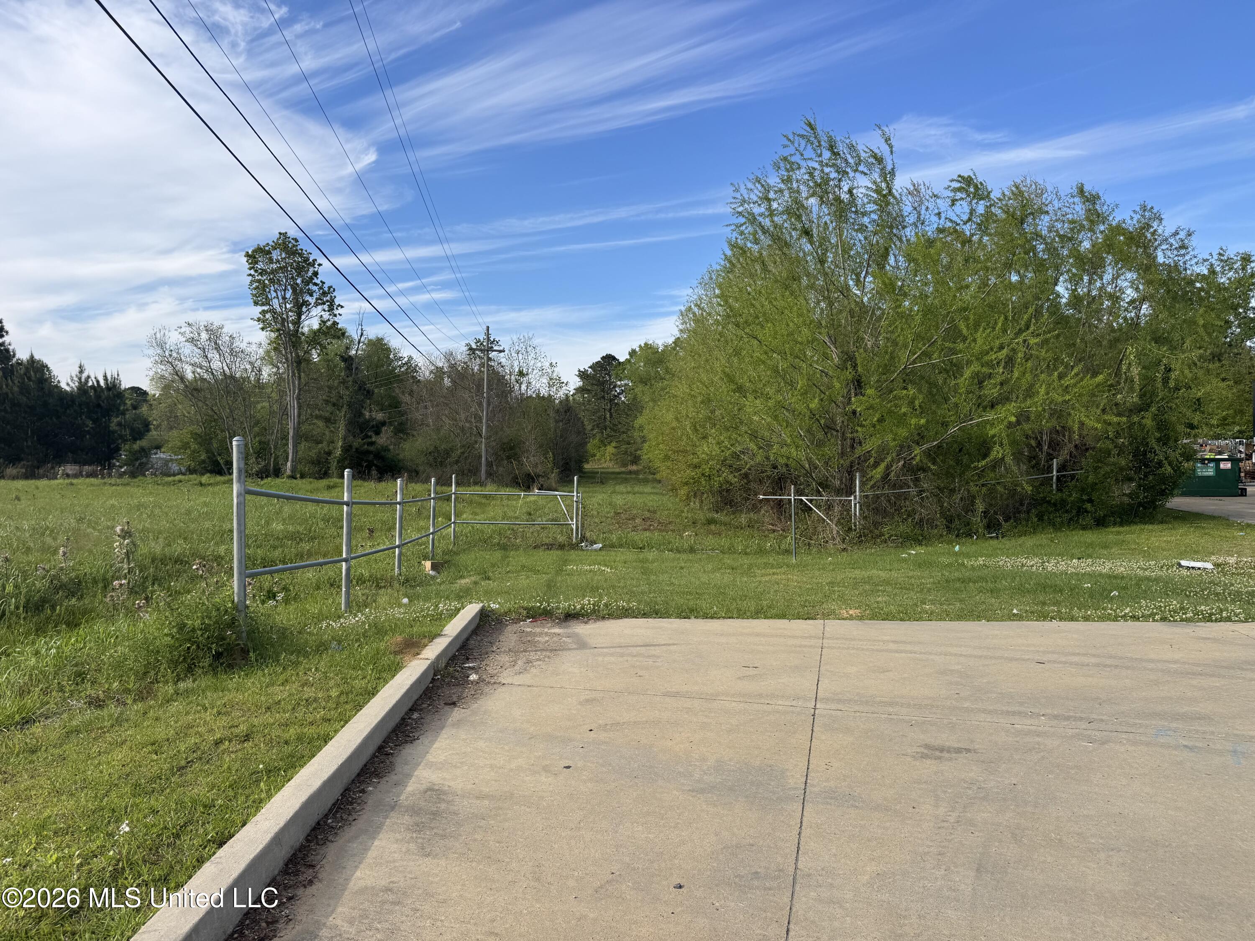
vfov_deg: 56.8
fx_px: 870
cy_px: 470
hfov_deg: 71.6
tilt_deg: +0.5
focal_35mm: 24
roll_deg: -1.2
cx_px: 628
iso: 80
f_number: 1.78
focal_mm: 6.76
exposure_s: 1/3096
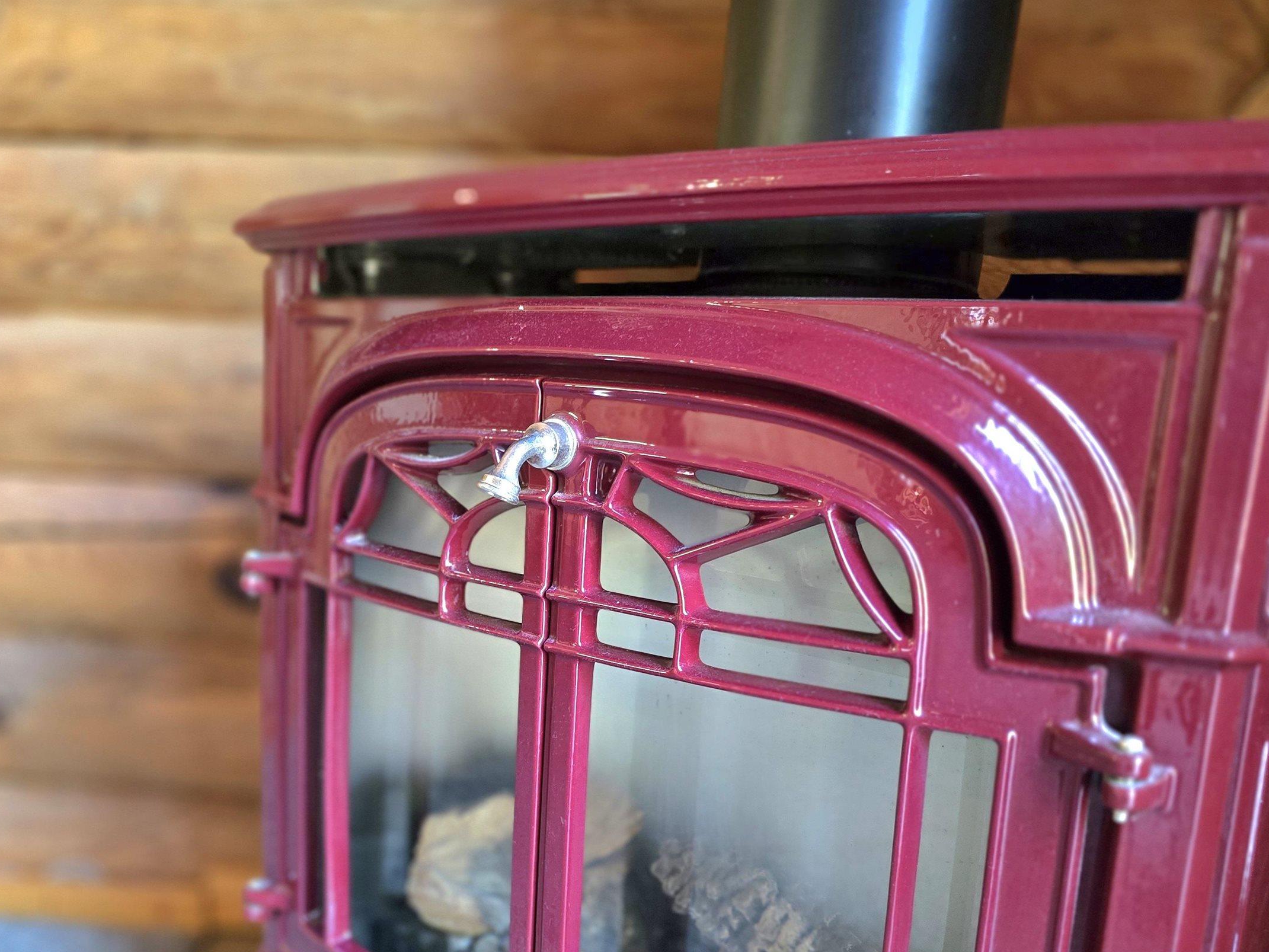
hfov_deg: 54.8
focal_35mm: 33
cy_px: 626
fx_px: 1210
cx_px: 488
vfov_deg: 42.4
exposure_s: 1/60.2
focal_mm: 6.3
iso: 1000
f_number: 1.7
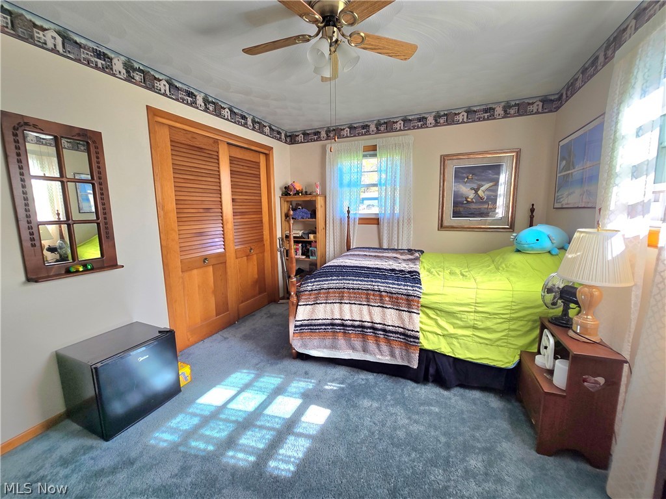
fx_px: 250
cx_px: 333
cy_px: 250
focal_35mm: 13
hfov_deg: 106.2
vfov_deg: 89.9
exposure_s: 1/60.2
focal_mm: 2.2
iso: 64
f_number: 2.2
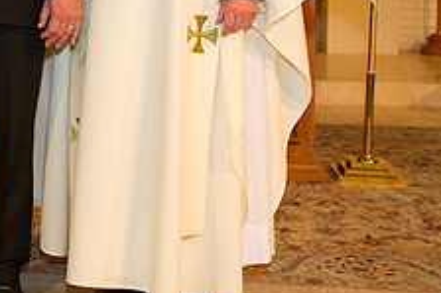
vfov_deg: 15.1
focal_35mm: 88
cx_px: -14
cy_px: -37
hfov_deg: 22.2
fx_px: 1077
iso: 1250
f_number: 5
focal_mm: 34
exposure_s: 1/100
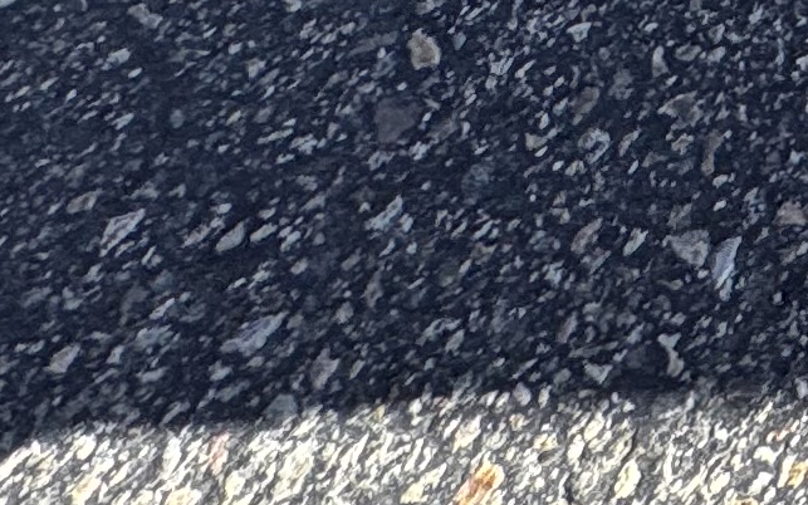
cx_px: 2078
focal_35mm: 93
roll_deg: +2.4
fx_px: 2048
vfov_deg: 8.8
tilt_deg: -31.5
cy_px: -1347
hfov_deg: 13.6
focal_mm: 2.22
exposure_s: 1/541
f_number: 2.2
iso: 40
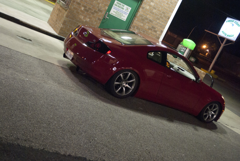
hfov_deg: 41.1
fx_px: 320
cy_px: 80
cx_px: 120
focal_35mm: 48
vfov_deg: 28.2
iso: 1600
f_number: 4.8
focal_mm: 32
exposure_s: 1/25
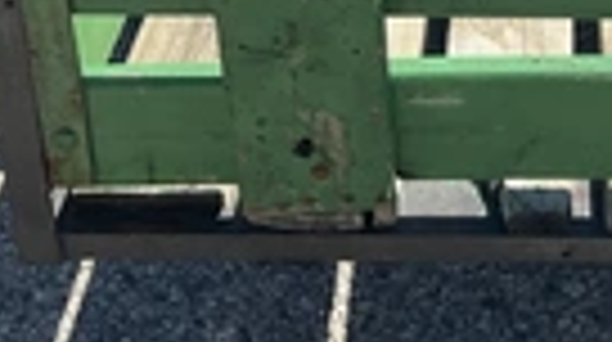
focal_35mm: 93
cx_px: 652
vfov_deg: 11.9
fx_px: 1507
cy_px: -279
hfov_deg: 21.9
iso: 25
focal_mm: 3
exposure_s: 1/898
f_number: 1.8
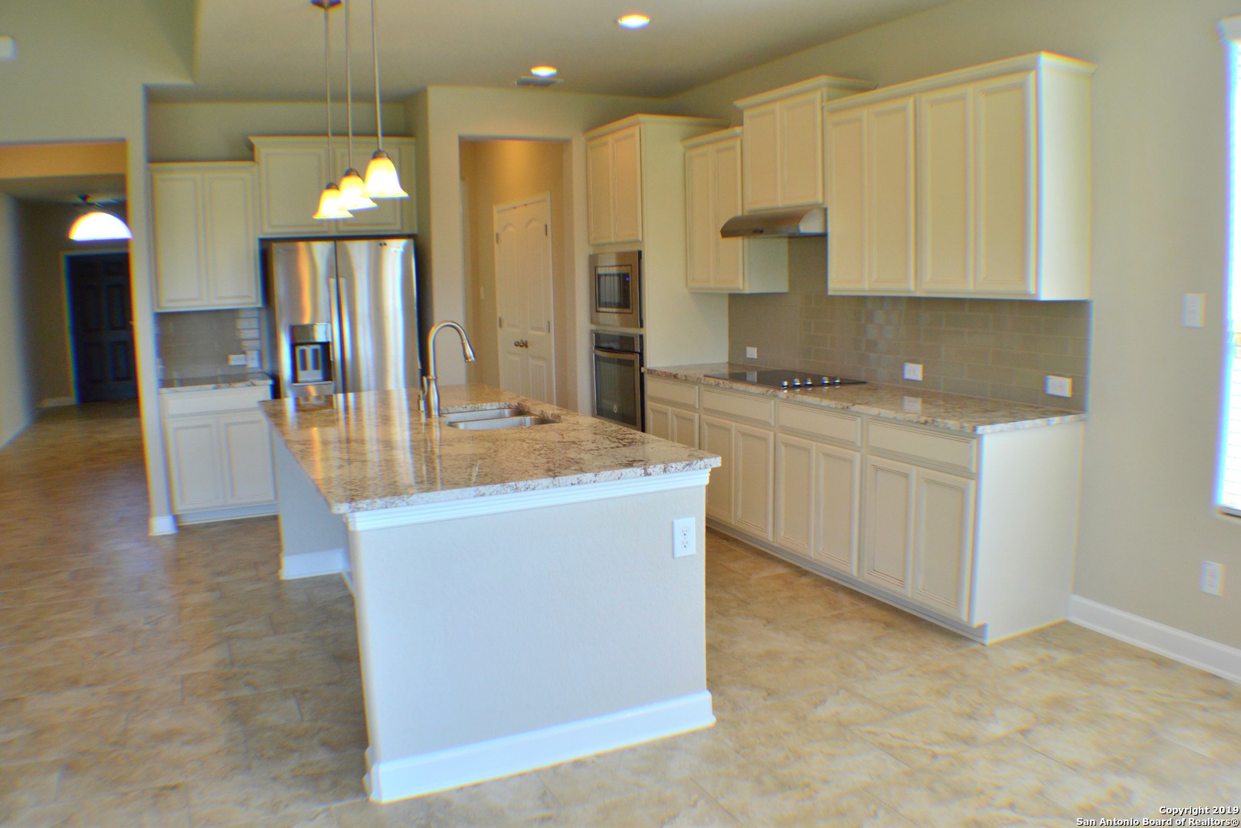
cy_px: 414
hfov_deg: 57.2
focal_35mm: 33
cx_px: 620
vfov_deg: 40.0
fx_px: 1137
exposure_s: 1/125
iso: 400
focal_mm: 22
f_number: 5.6
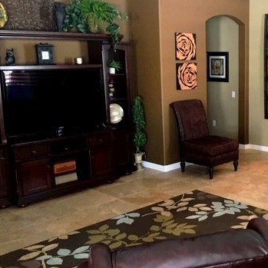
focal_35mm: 47
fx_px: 412
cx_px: 236
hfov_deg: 34.3
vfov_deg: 36.1
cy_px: 133
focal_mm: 4.15
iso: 200
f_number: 2.2
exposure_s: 1/24
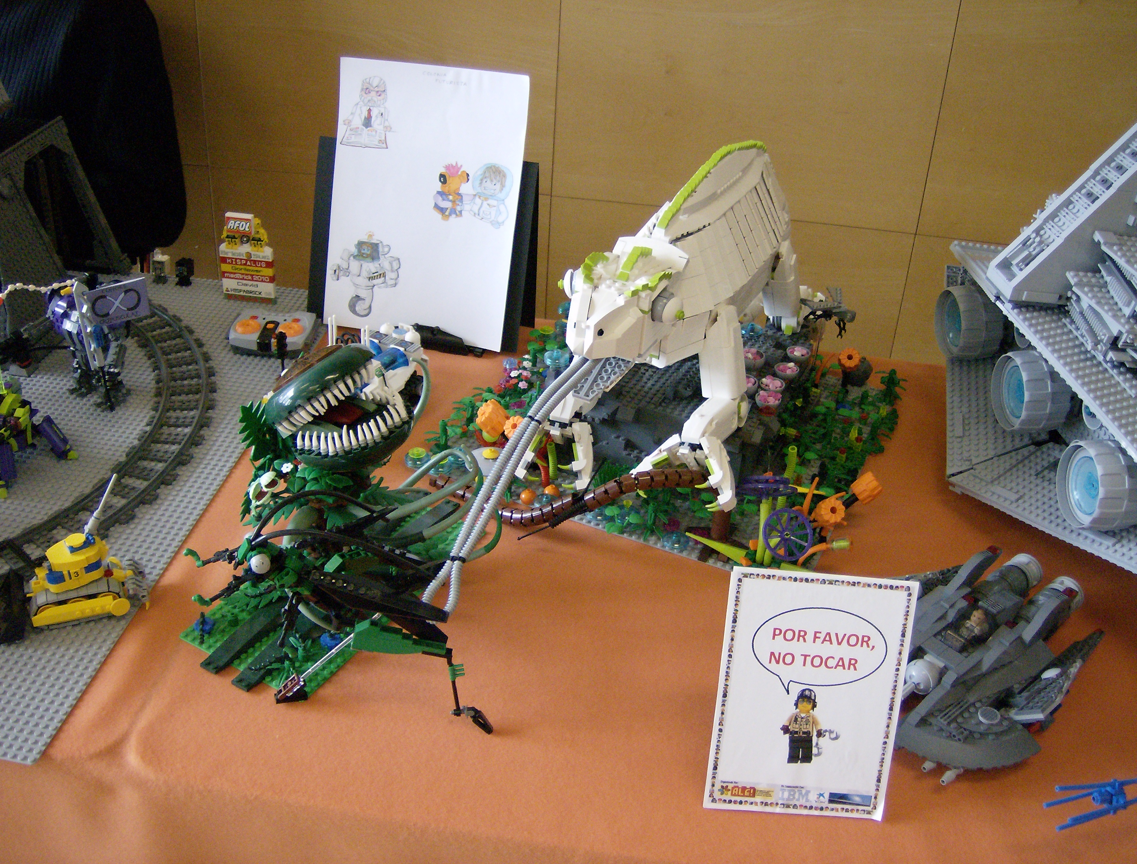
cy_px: 432
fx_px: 1188
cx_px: 568
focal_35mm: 36
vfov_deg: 40.0
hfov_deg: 51.1
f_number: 2.8
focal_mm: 6
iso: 200
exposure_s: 1/61.8
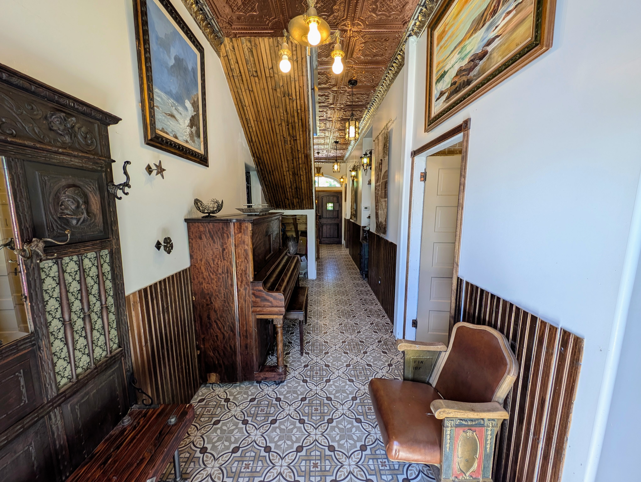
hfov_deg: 110.5
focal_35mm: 12
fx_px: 223
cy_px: 241
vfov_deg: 94.6
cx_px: 320
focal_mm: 2.23
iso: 43
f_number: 1.95
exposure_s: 1/60
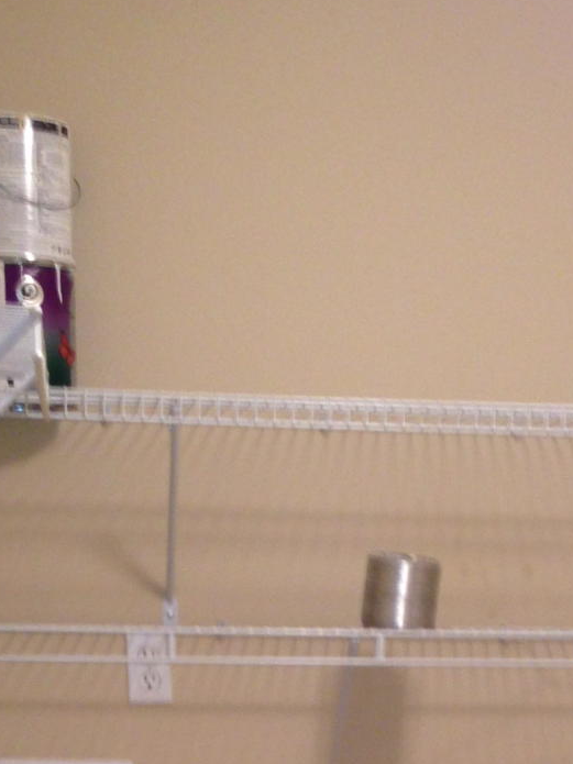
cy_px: 942
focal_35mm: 95
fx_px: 2097
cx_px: 426
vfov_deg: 19.3
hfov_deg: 15.5
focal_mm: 4.13
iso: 80
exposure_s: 1/20
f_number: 2.4
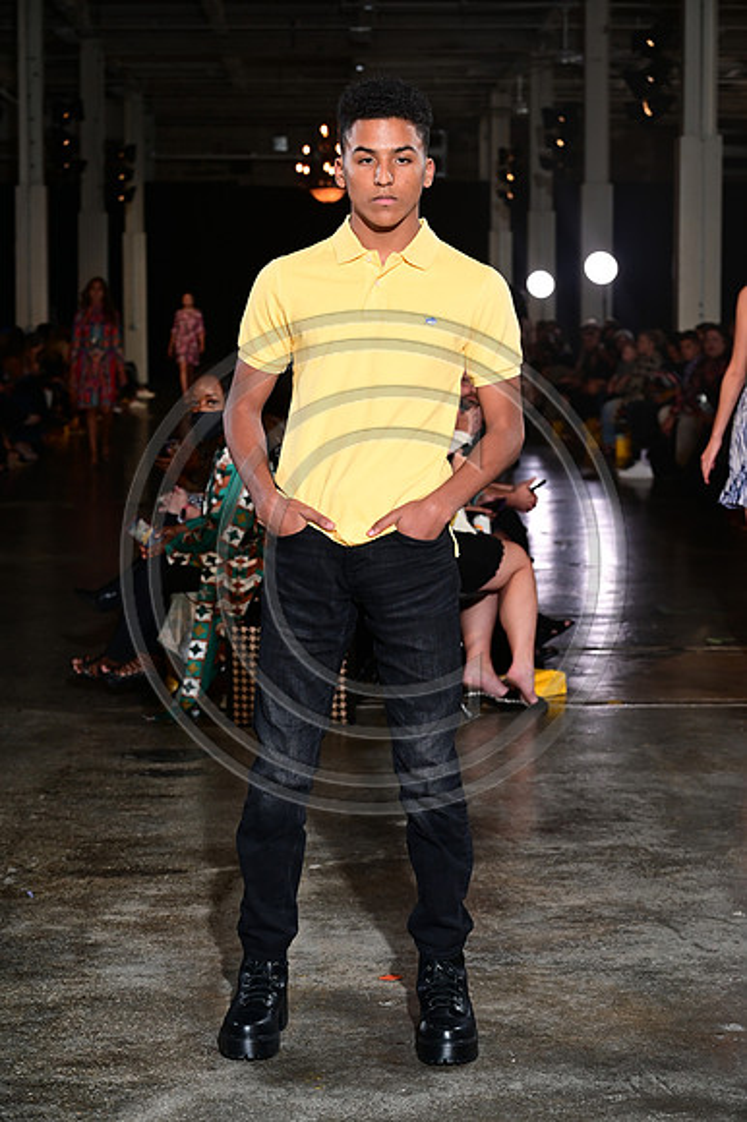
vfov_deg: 26.0
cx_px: 374
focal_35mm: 78
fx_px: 2430
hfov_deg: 17.5
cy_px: 561
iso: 1000
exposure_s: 1/160
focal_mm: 78
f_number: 6.3
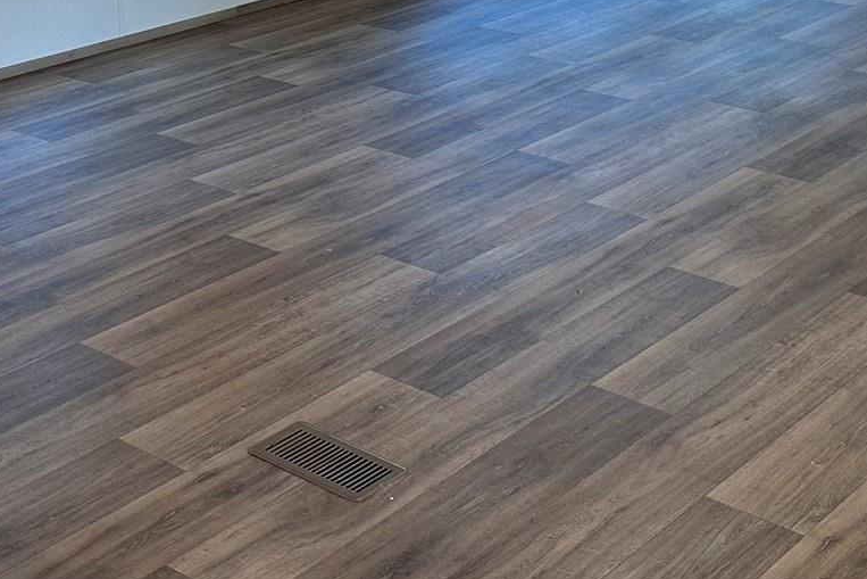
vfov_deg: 18.9
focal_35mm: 67
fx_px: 1614
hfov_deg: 30.0
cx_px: 502
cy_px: -169
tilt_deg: -8.0
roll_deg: +0.6
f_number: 1.78
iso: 80
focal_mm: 6.86
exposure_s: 1/162
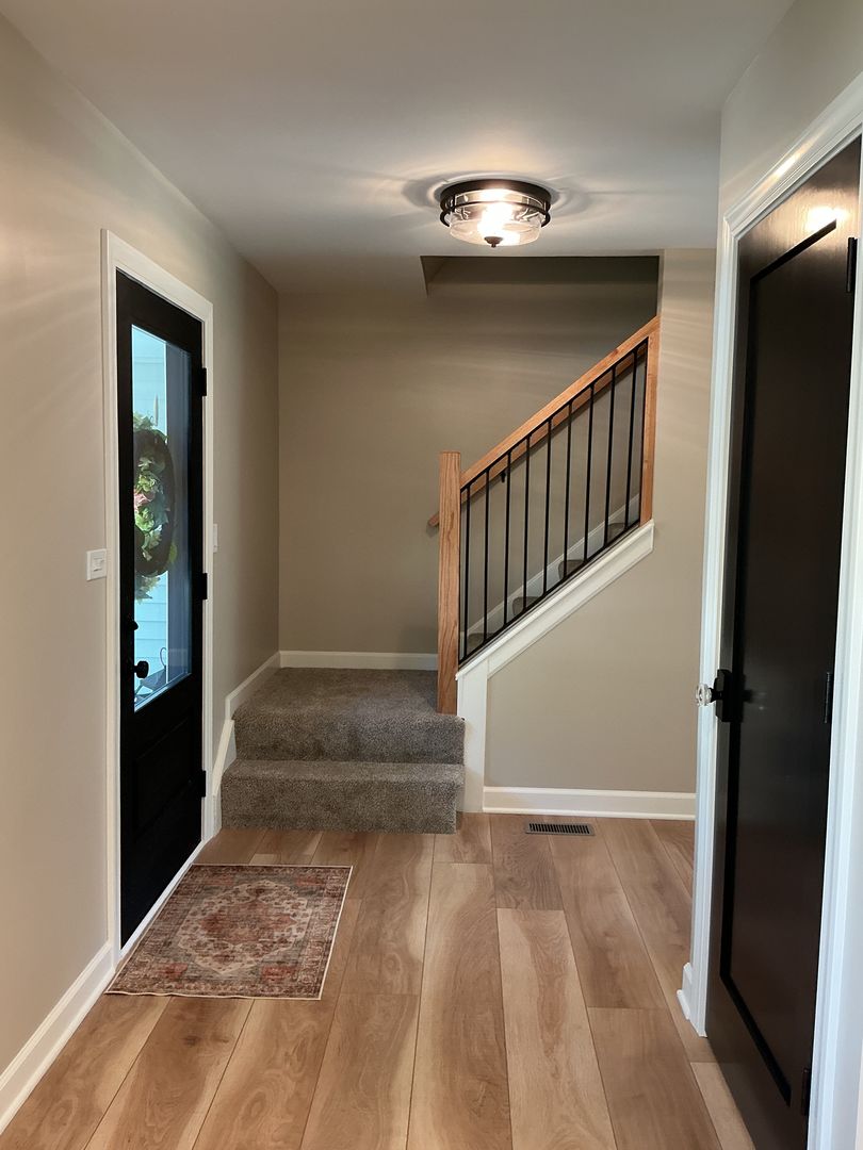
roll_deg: -0.6
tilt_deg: -4.9
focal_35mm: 29
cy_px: 575
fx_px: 964
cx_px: 432
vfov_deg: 61.7
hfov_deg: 48.2
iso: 100
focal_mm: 3
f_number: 1.8
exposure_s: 1/60
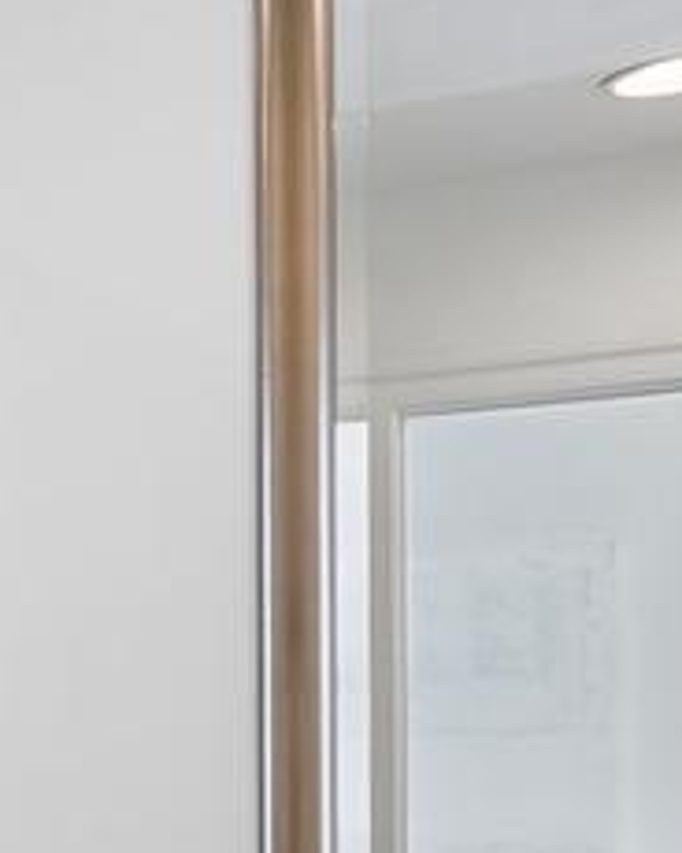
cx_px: -1105
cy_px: 872
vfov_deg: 19.7
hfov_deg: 12.0
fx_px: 2372
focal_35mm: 94
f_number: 4
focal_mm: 16
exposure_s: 1/8
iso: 200
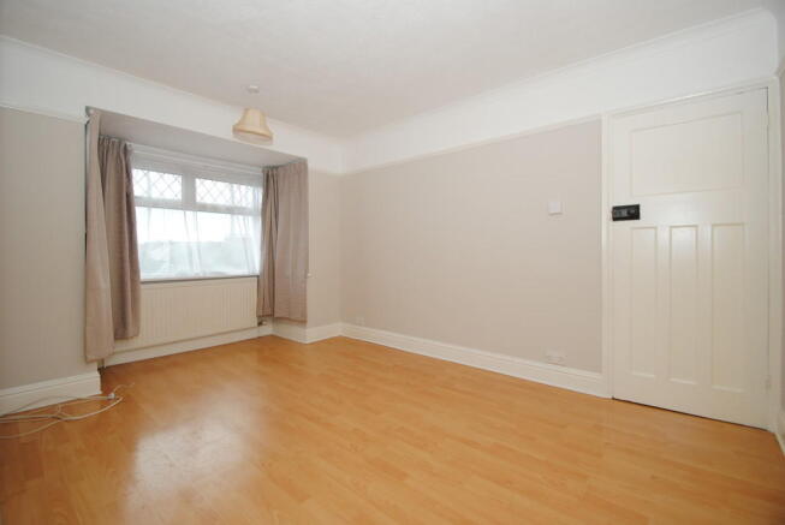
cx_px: 392
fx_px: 327
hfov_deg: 100.3
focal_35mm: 15
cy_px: 262
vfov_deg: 77.5
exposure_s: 1/60
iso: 200
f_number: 4
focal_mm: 10
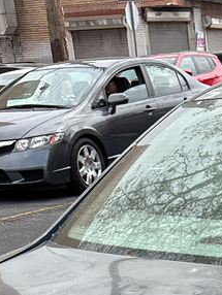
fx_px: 931
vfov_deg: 15.8
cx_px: 346
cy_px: 500
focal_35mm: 109
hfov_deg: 12.8
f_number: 1.6
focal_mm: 5.96
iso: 50
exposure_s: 1/1550
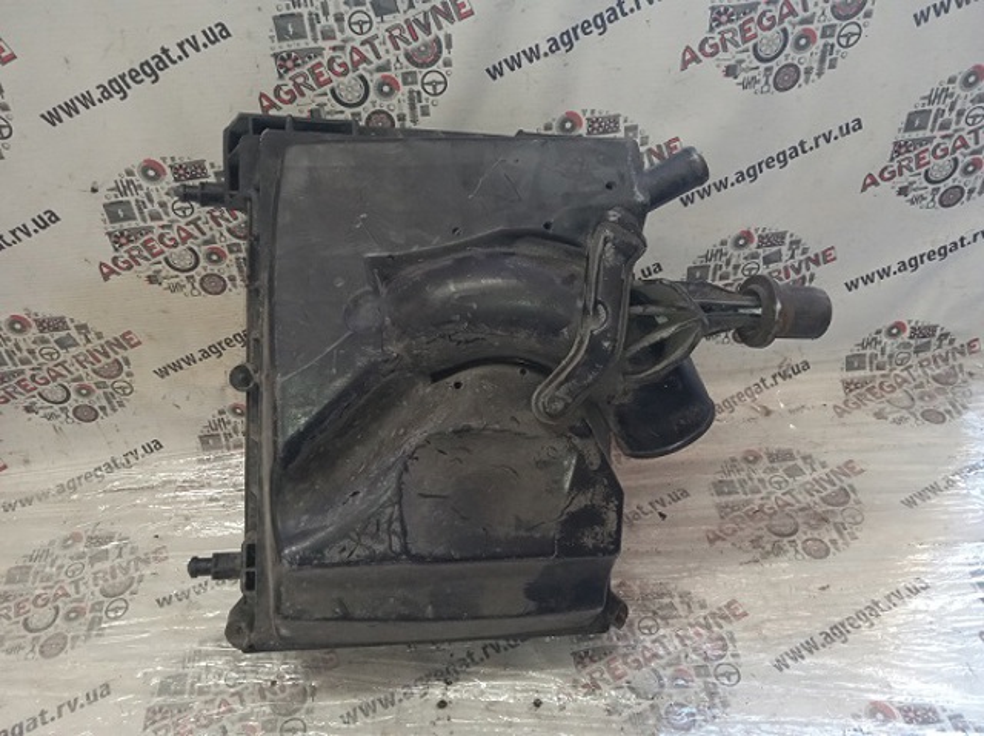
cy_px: 368
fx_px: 795
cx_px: 492
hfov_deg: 63.5
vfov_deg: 49.7
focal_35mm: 28
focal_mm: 3.43
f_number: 2.2
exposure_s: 1/33.3
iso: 451
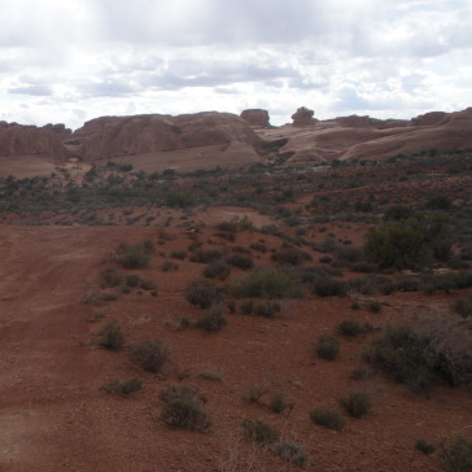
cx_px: 97
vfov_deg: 30.6
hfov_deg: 29.9
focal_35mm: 56
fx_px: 864
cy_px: 236
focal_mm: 6.3
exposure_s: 1/718
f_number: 3.5
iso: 64
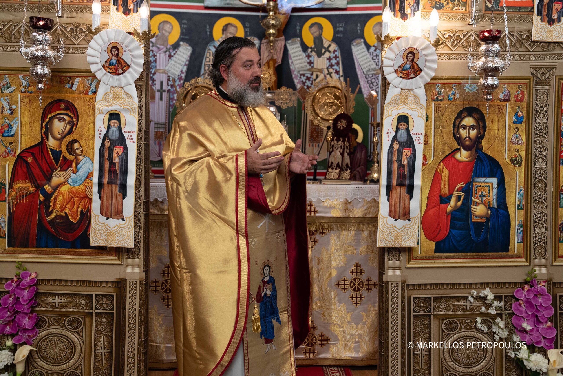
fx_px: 657
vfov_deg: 31.9
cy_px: 188
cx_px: 282
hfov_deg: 46.4
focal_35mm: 42
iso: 1600
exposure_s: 1/160
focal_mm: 42
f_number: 4
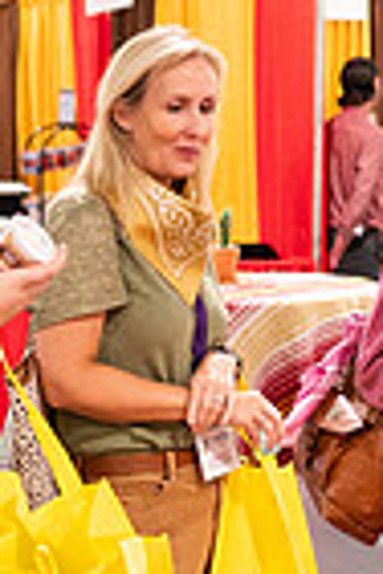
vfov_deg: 20.6
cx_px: 334
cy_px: 352
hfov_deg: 13.7
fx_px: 1580
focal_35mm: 99
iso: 1600
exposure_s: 1/200
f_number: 1.8
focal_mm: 24
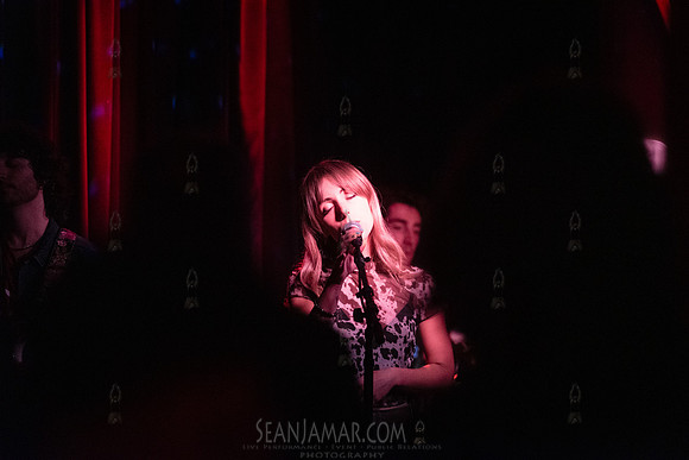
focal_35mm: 145
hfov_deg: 14.2
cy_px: 230
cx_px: 344
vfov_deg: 9.5
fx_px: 2776
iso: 8000
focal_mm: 145
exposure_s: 1/320
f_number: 2.8
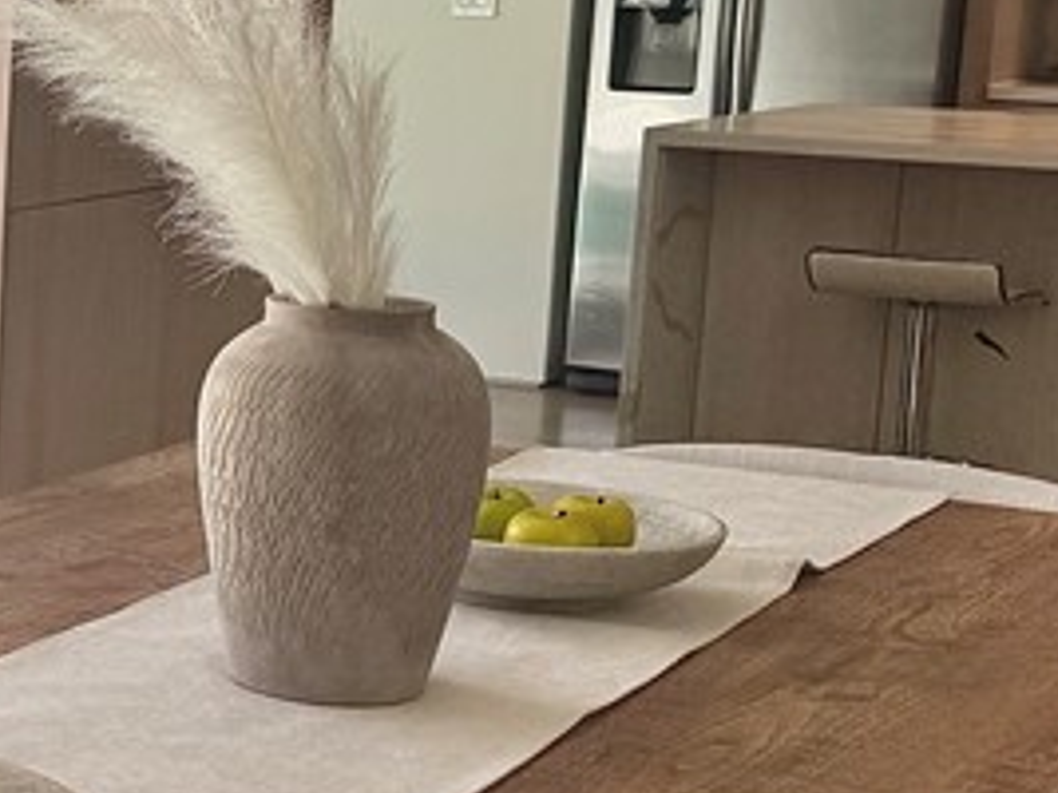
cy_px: 400
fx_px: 2811
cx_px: -527
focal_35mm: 92
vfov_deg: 16.0
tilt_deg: -9.8
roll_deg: -1.1
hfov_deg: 18.8
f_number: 1.78
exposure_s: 1/1131
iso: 80
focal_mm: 6.76
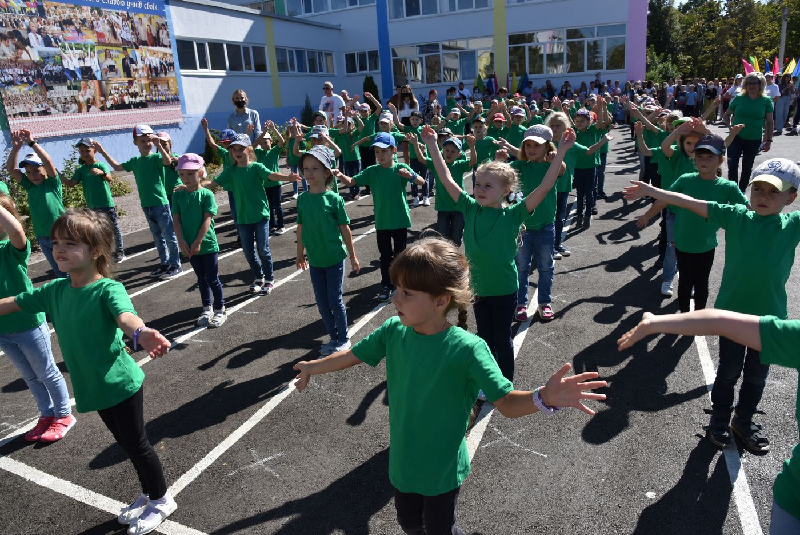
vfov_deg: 53.2
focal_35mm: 24
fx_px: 534
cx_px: 400
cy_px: 268
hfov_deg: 73.7
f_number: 10
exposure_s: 1/400
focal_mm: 24
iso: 250
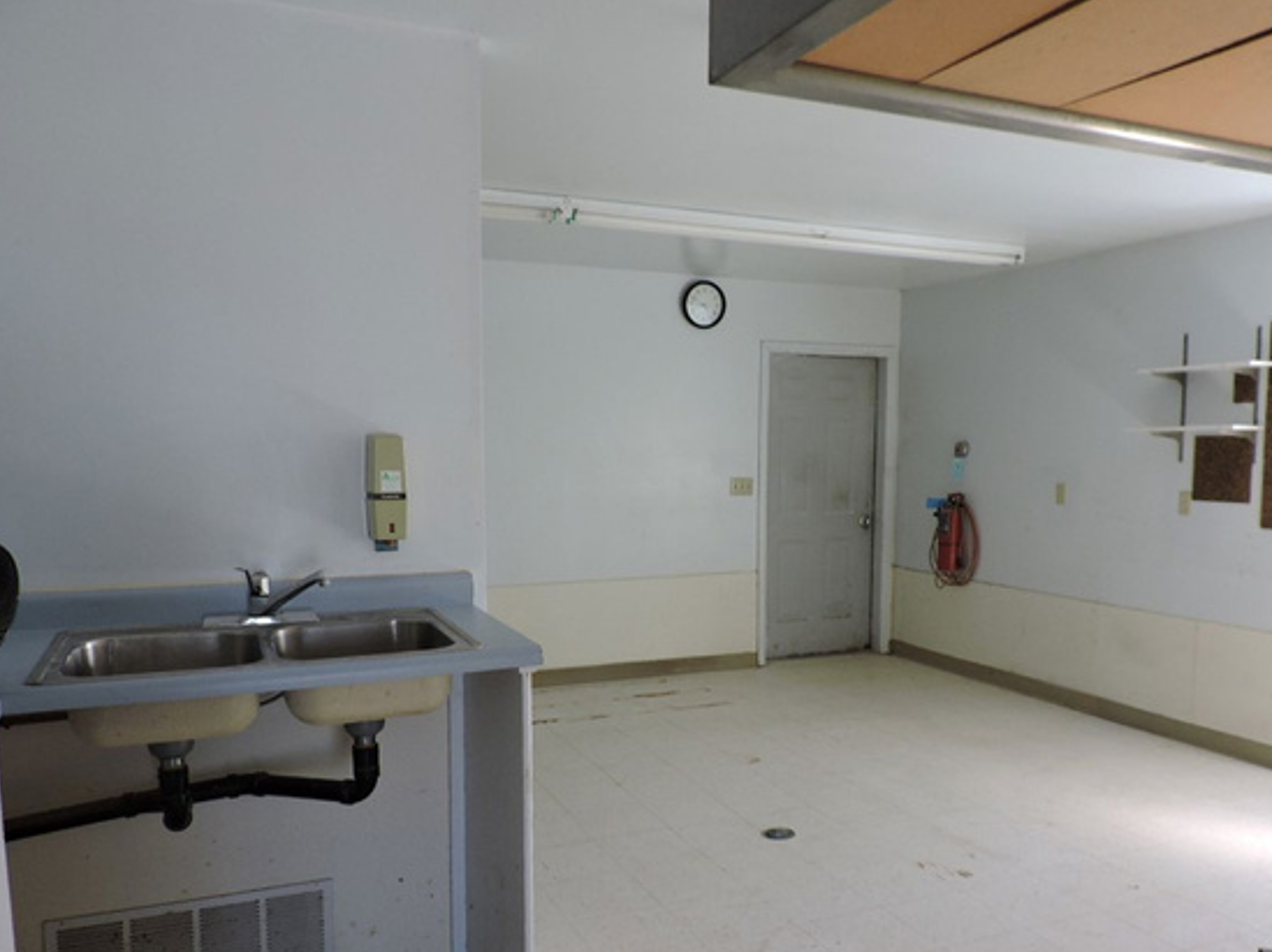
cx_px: 677
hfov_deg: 63.4
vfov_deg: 49.5
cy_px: 547
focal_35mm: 28
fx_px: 1028
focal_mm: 4.3
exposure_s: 1/40
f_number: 3
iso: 100
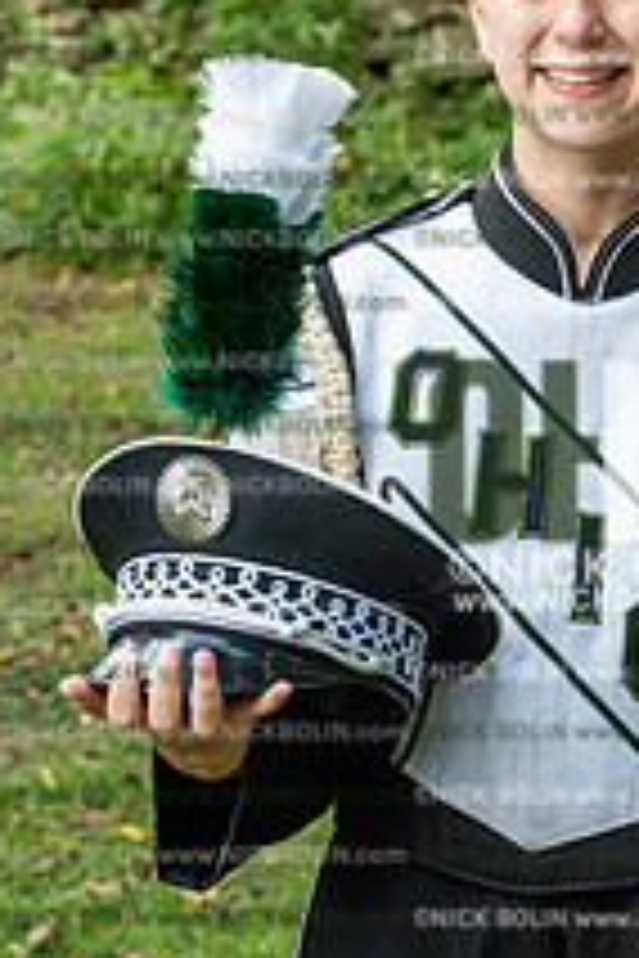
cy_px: 486
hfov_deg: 12.6
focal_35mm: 108
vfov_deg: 18.9
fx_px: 2875
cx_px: 616
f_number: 5.6
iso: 1000
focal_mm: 51
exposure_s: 1/640
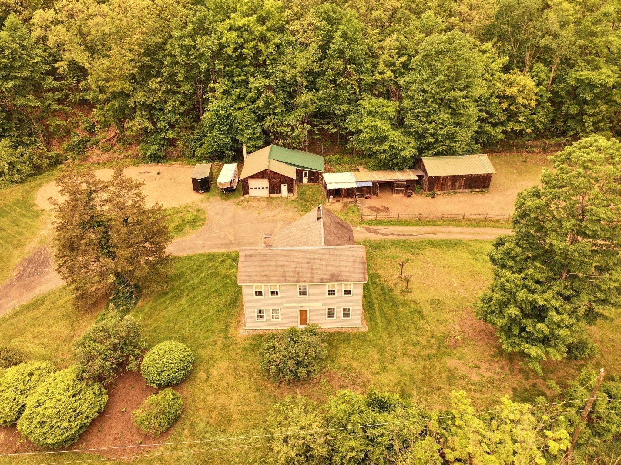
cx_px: 310
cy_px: 232
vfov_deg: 56.8
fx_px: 430
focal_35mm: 24
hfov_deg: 71.6
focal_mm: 12.29
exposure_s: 1/400
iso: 130
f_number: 2.8
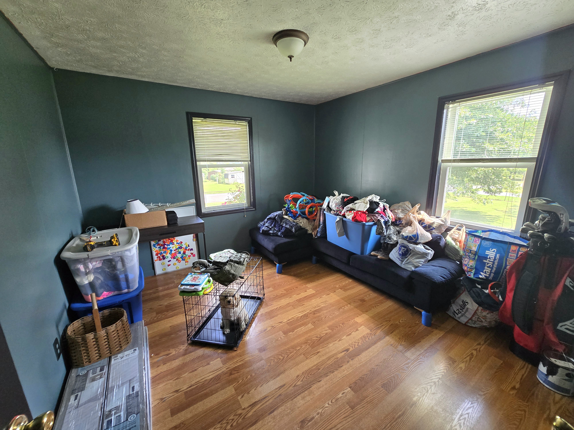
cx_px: 287
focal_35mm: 13
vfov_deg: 89.9
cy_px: 215
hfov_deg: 106.2
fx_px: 216
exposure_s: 1/60.2
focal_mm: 2.2
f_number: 2.2
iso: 200
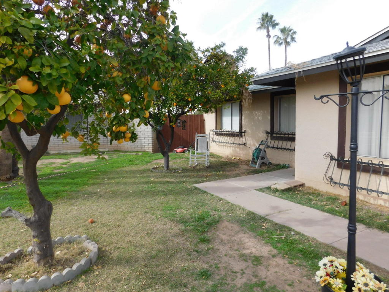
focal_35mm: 23
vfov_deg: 58.9
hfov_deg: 73.9
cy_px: 146
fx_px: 258
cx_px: 194
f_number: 3
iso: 125
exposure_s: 1/800
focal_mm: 4
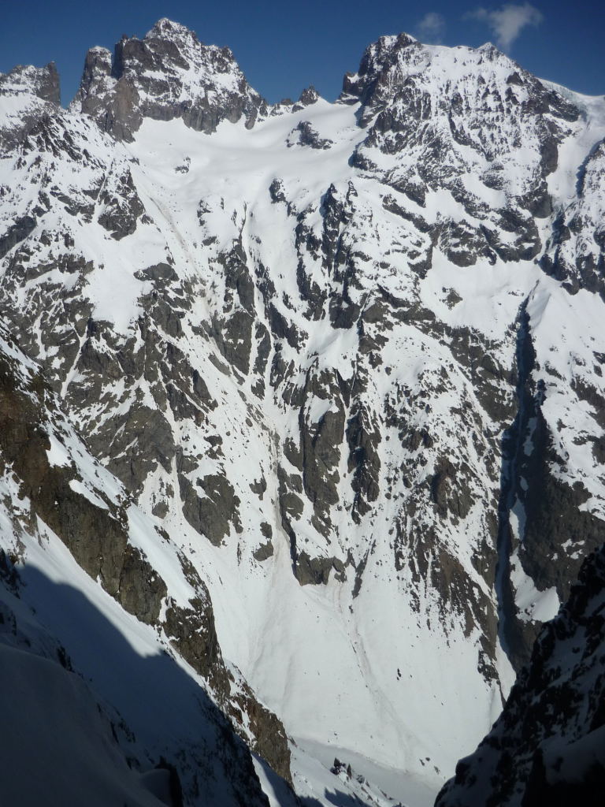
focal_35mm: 33
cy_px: 404
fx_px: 769
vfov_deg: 55.4
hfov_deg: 42.9
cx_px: 302
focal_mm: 5.5
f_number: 8
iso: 100
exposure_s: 1/1000
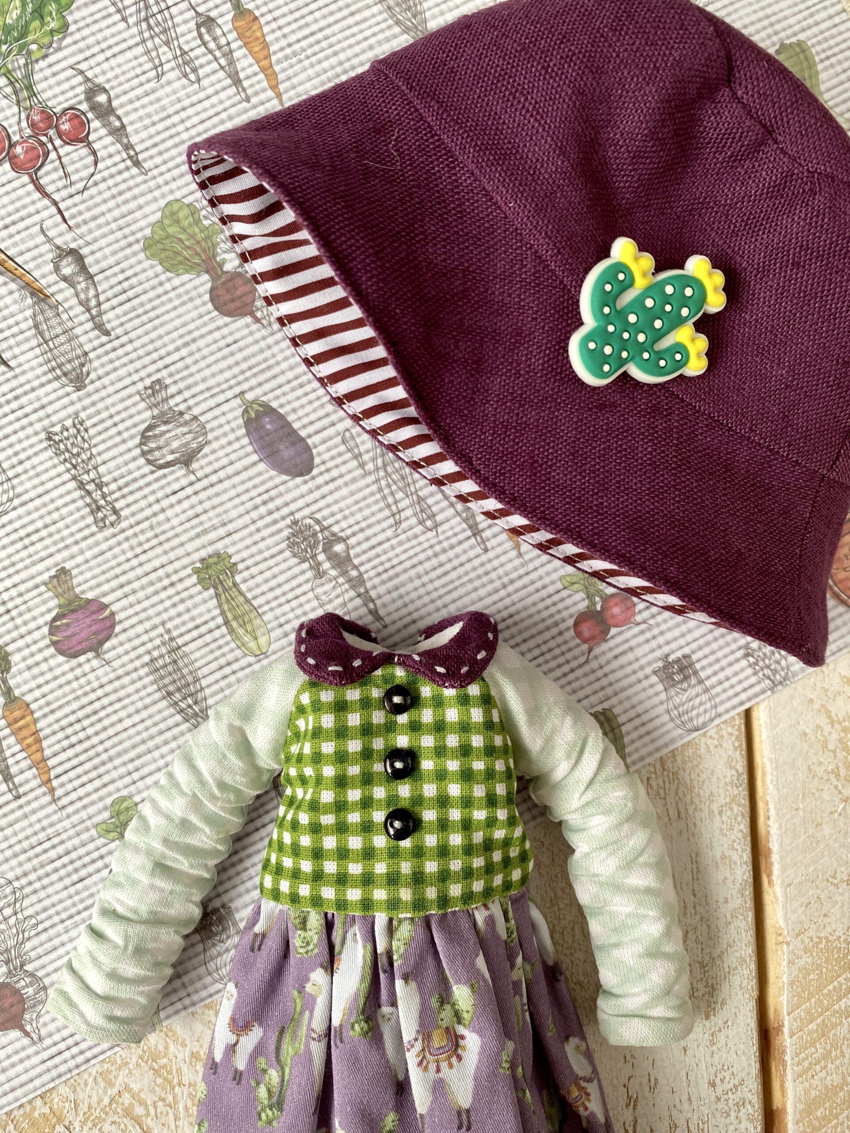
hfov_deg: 53.1
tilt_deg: -86.4
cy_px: 566
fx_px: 851
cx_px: 425
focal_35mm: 26
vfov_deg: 67.3
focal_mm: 4.25
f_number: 1.8
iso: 80
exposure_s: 1/121
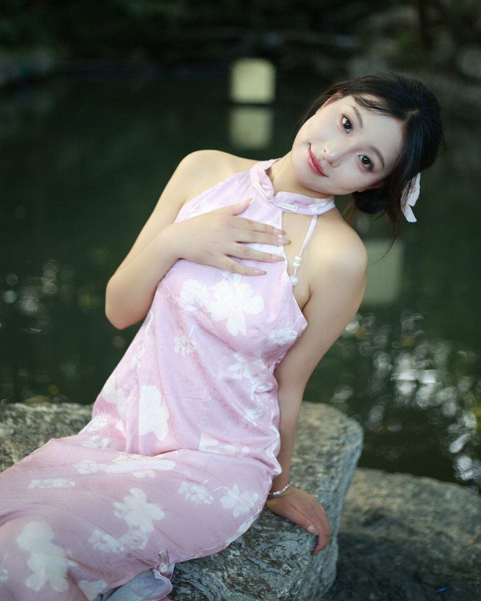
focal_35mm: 56
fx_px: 997
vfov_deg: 33.5
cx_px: 242
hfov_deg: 27.1
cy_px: 263
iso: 640
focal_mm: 50
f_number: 1.8
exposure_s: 1/200
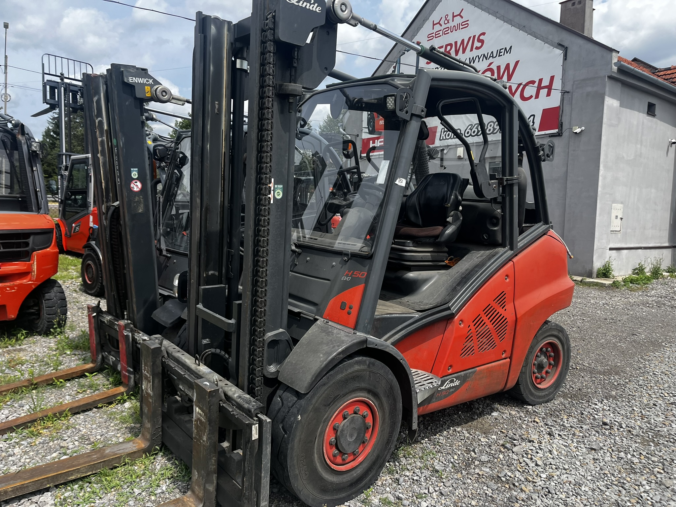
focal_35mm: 26
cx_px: 338
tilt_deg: -2.3
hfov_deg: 67.3
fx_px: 508
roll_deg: -3.5
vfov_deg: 53.1
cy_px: 254
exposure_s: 1/1957
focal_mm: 5.1
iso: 50
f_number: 1.6
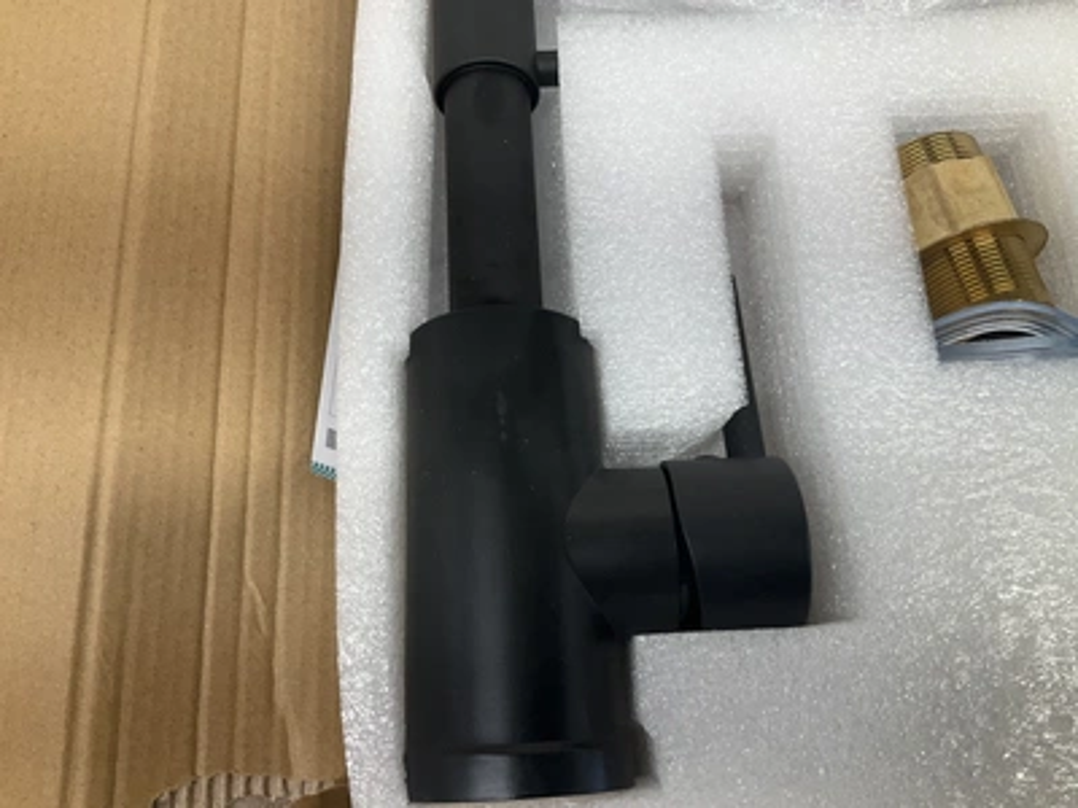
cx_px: 539
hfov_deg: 61.7
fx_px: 903
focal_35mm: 29
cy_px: 404
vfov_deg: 48.2
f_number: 1.8
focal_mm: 3
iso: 40
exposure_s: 1/120
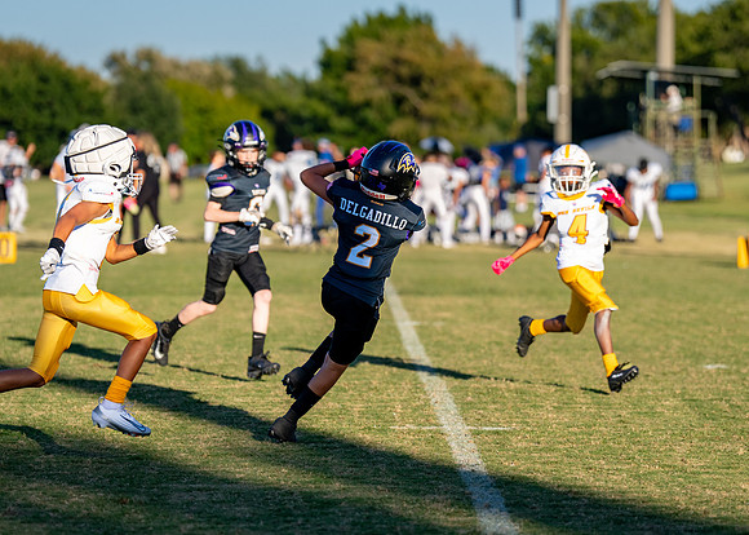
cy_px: 265
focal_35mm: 184
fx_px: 3911
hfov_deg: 10.9
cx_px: 388
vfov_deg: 7.8
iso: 160
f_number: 2.8
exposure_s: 1/3200
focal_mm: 137
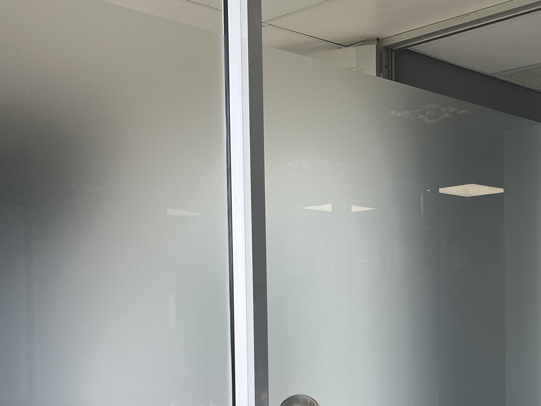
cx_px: 419
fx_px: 922
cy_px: 373
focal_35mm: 59
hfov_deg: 32.0
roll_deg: -1.8
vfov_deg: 24.1
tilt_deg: -2.1
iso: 50
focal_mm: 5.1
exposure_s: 1/352
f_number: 1.6
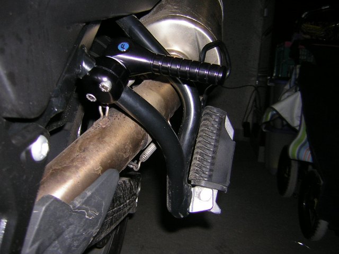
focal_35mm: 36
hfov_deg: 51.4
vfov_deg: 39.7
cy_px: 127
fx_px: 353
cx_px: 170
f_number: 2.6
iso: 50
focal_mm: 4.7
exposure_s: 1/60.1
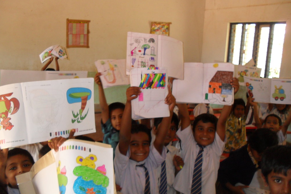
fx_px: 299
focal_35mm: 37
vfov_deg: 36.0
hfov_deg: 51.9
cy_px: 101
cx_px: 144
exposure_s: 1/45
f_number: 3.2
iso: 200
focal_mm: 6.3
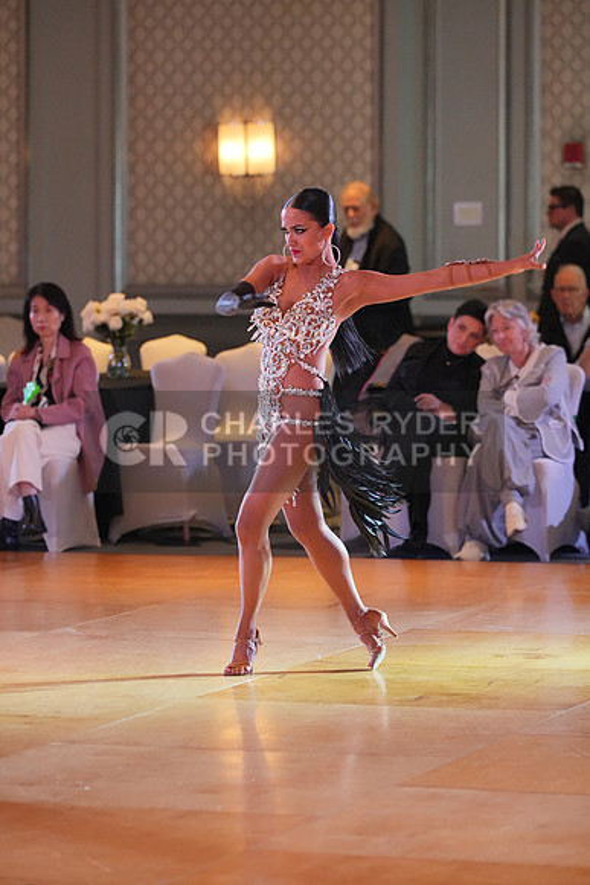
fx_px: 4127
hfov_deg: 8.2
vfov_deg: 12.2
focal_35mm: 168
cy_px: 442
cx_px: 295
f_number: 4
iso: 5000
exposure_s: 1/400
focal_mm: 168
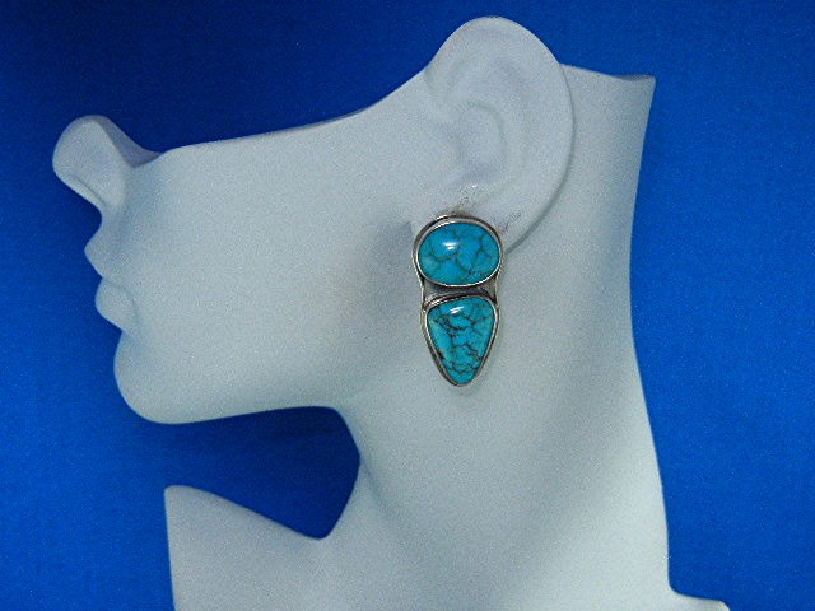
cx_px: 408
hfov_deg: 42.1
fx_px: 1059
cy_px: 306
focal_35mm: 45
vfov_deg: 32.2
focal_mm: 8.1
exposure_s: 1/30
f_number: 7.6
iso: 568
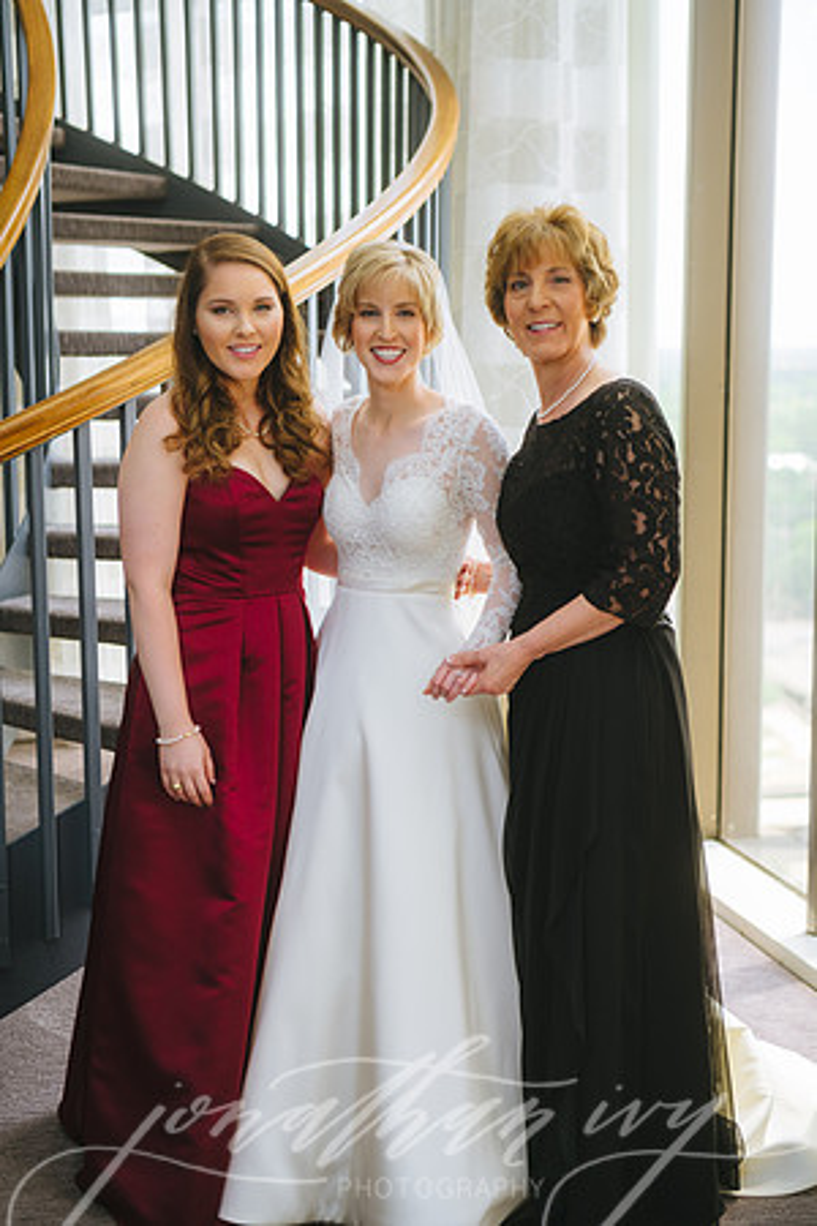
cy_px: 613
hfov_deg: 26.0
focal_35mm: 52
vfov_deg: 38.2
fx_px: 1770
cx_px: 408
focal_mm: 52
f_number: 2.8
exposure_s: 1/125
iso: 200
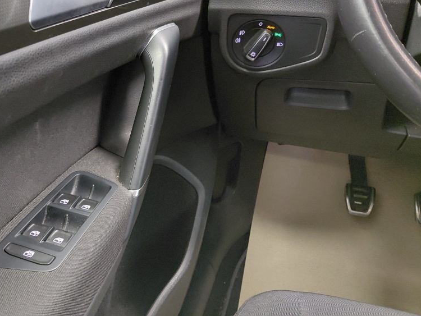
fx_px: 414
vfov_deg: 41.4
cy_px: 114
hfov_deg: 53.0
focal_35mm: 34
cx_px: 145
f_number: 1.8
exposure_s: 1/24
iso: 500
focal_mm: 4.69
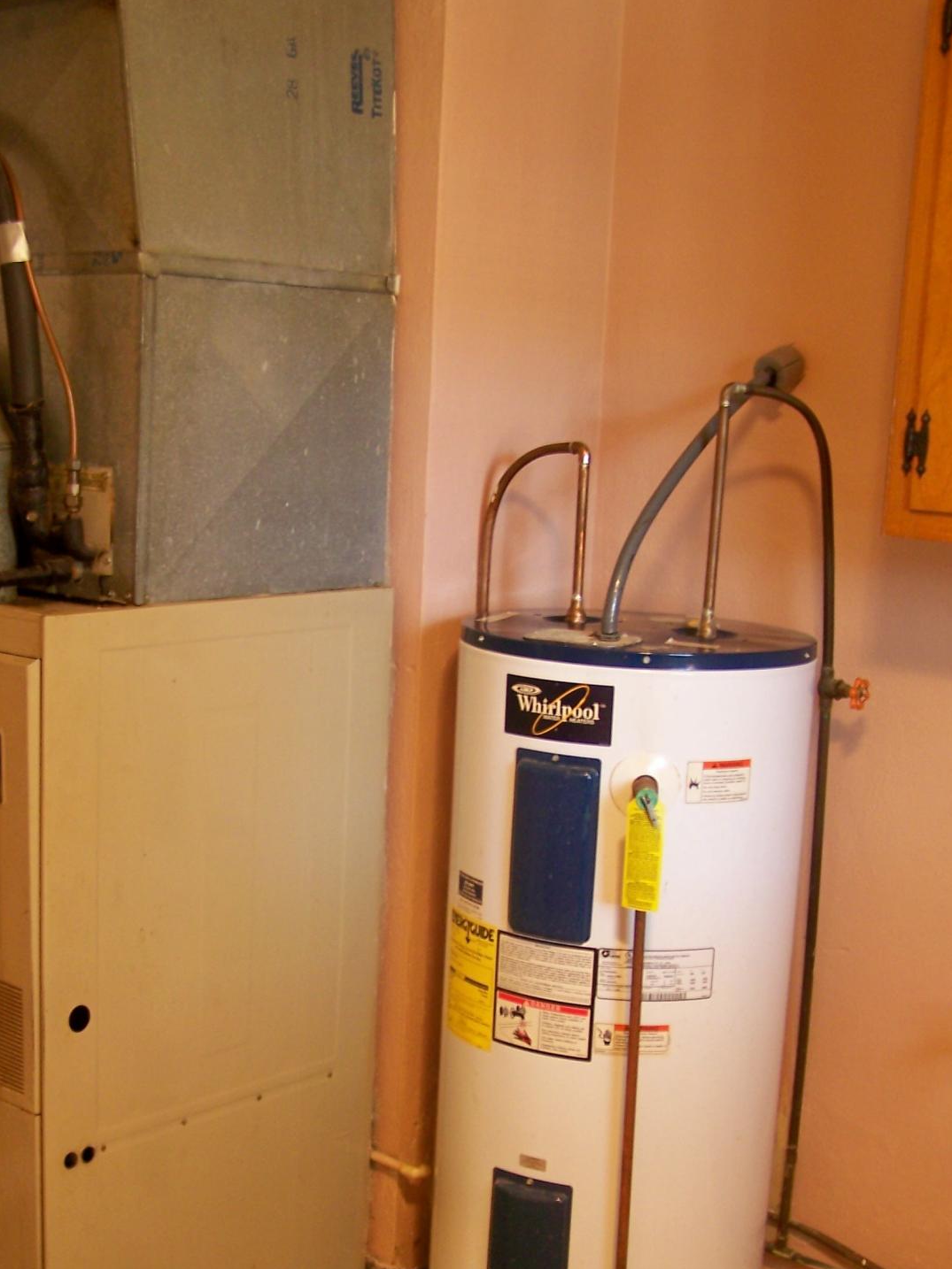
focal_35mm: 53
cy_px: 840
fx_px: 1944
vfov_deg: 35.8
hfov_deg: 27.4
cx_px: 365
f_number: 2.8
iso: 64
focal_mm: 6.3
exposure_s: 1/2
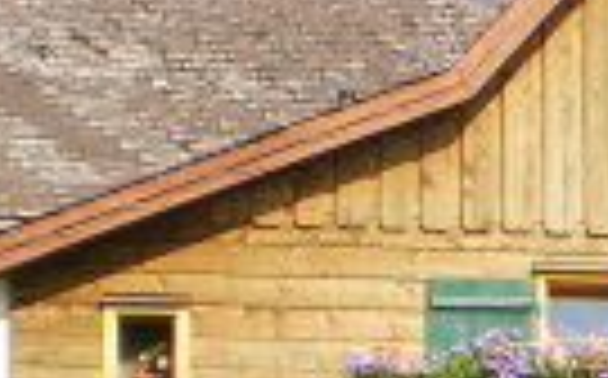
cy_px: 616
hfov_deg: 11.1
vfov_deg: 7.1
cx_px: 959
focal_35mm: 181
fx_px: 2995
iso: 50
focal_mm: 6.3
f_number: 4.6
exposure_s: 1/250
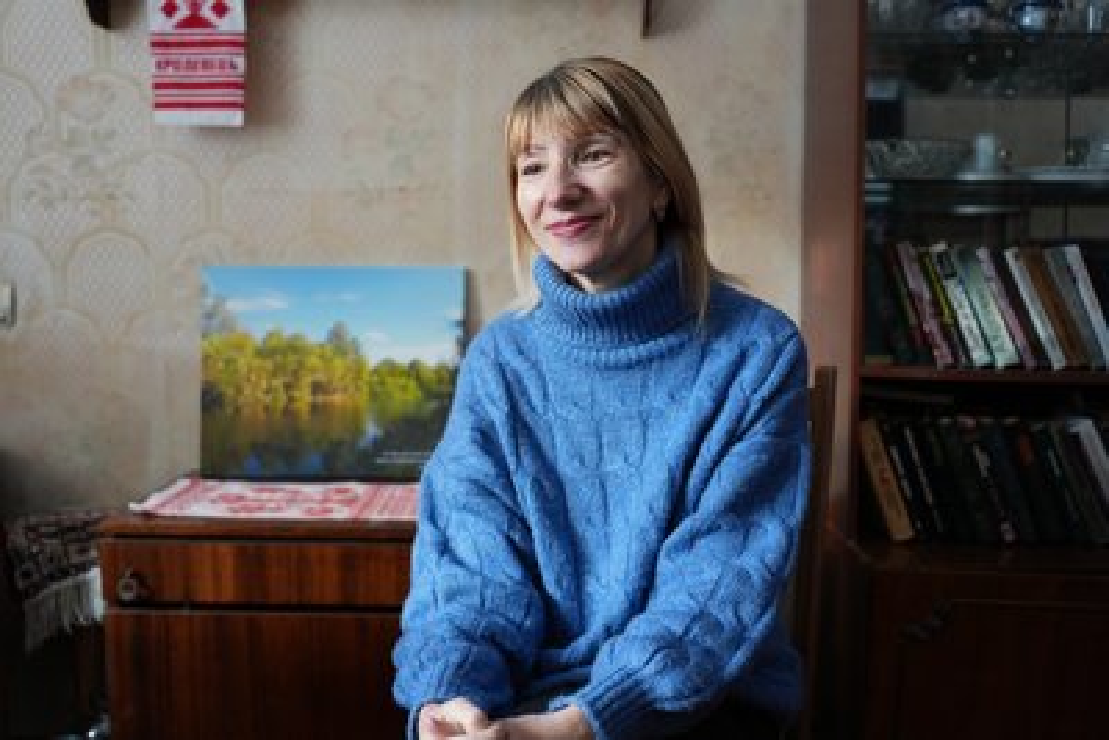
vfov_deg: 42.4
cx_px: 554
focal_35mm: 31
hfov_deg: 60.3
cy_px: 370
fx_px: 955
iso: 1250
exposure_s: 1/200
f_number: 2.8
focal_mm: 31
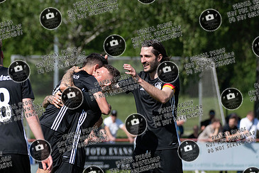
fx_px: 3017
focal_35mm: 419
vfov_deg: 3.3
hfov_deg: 4.9
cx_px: 72
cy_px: 127
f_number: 5.6
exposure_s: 1/1600
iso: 400
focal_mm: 240
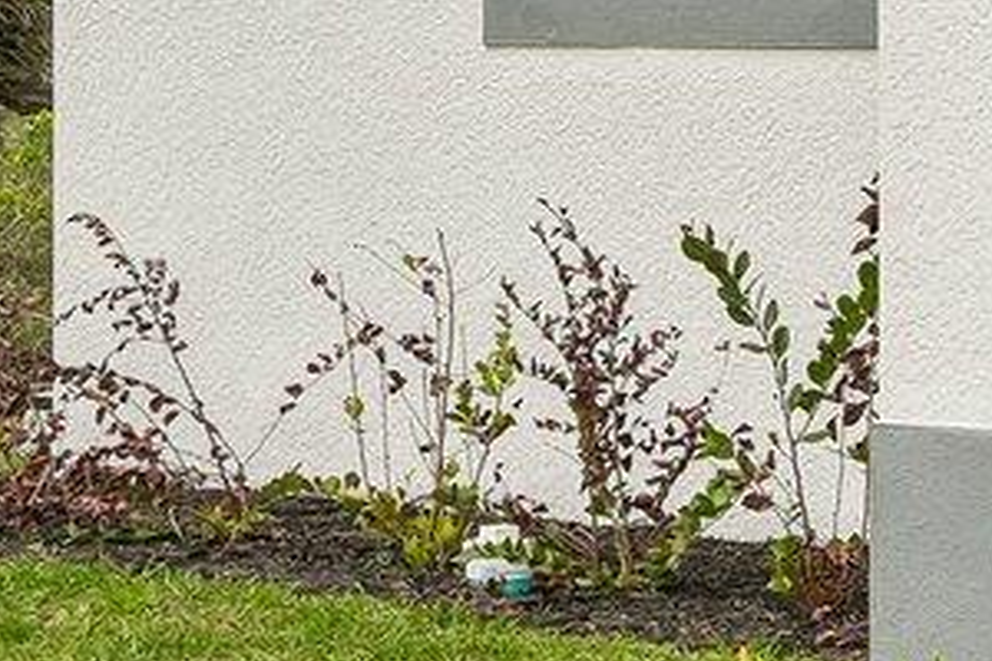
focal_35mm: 160
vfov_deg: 8.5
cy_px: 25
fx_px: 4420
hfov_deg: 10.5
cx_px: 2563
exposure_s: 1/1000
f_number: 8
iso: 400
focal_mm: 23.5
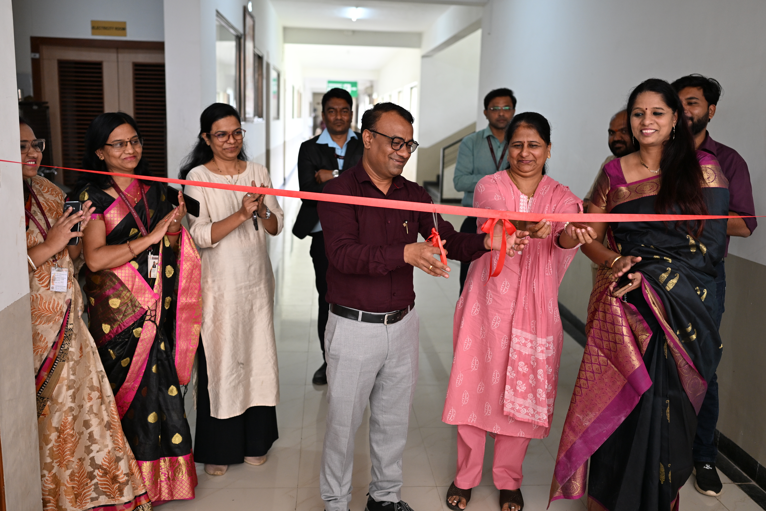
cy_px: 256
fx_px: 745
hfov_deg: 54.4
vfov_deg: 37.9
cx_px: 383
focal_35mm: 35
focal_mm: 35
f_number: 2.8
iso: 720
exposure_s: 1/125
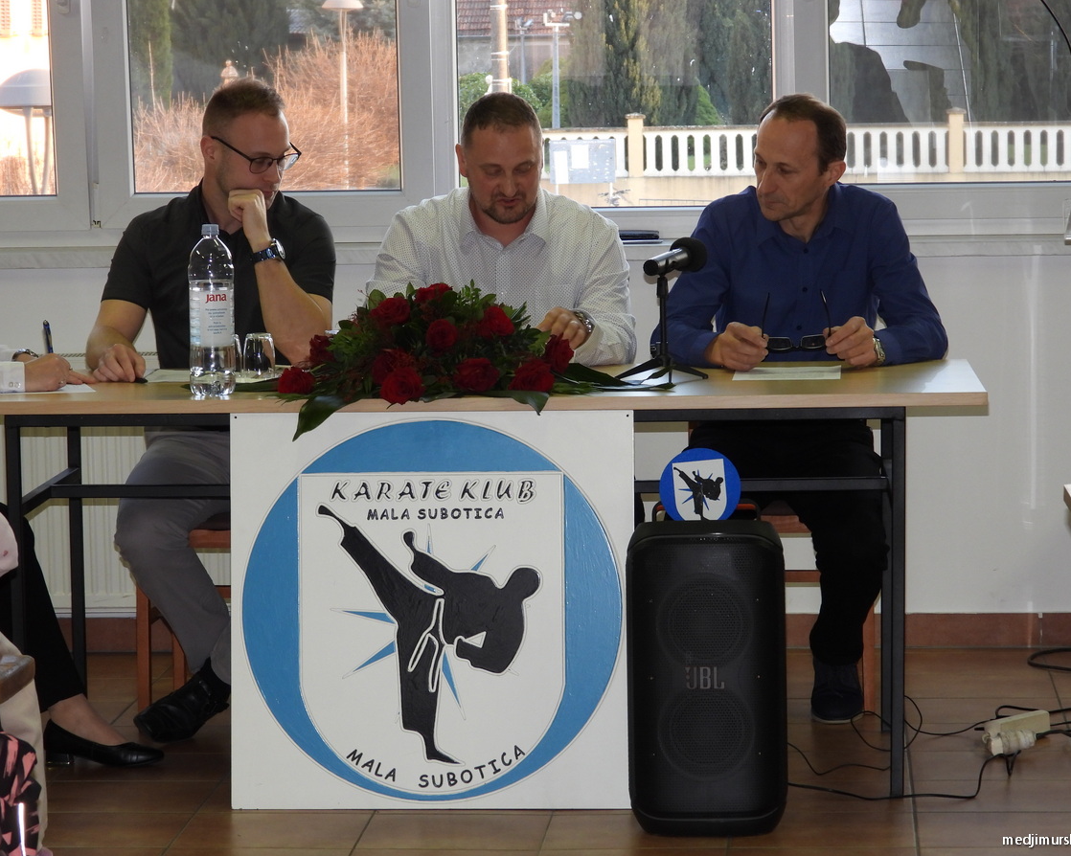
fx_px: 4152
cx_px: 529
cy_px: 430
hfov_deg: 14.7
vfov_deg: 11.8
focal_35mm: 131
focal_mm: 22.5
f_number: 4
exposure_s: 1/60
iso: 220
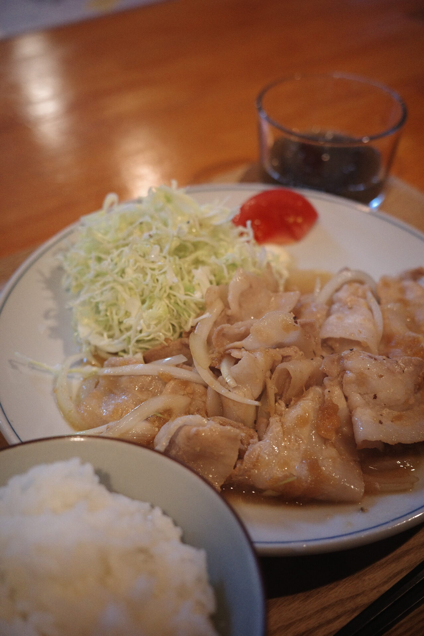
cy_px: 318
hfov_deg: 33.4
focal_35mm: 40
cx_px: 212
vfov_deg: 48.5
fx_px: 707
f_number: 2.8
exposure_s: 1/200
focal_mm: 26
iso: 2500
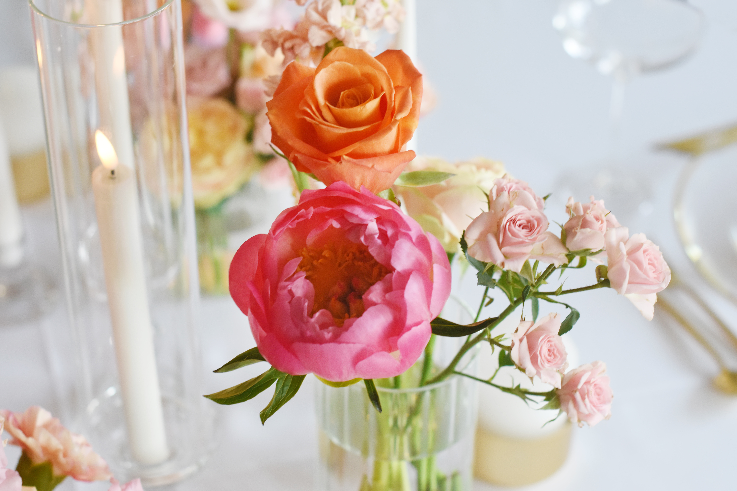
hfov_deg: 27.0
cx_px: 368
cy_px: 246
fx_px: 1535
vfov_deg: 18.2
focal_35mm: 75
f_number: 3.2
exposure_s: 1/100
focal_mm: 50
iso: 1000
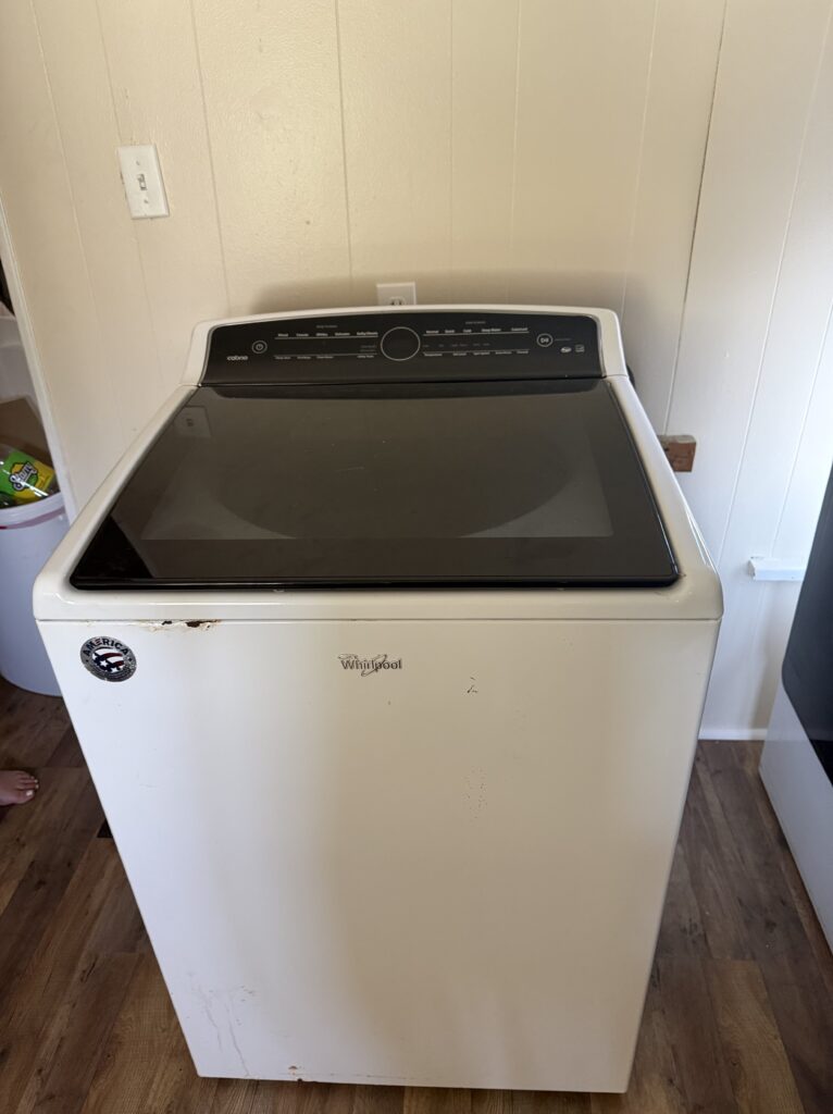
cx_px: 416
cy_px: 557
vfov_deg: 71.6
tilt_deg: -30.4
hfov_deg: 56.7
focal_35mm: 24
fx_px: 771
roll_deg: +1.0
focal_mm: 6.76
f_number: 1.78
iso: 400
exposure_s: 1/60
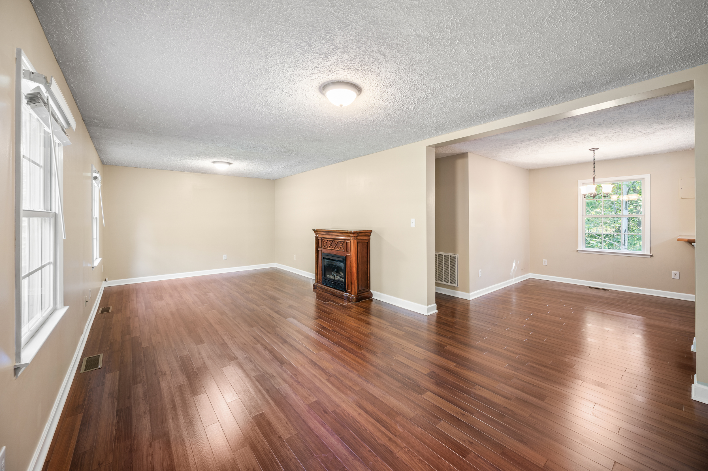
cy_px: 236
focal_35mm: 14
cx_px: 354
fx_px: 275
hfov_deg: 104.3
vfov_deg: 81.1
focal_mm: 14
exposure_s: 2
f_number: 8
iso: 200
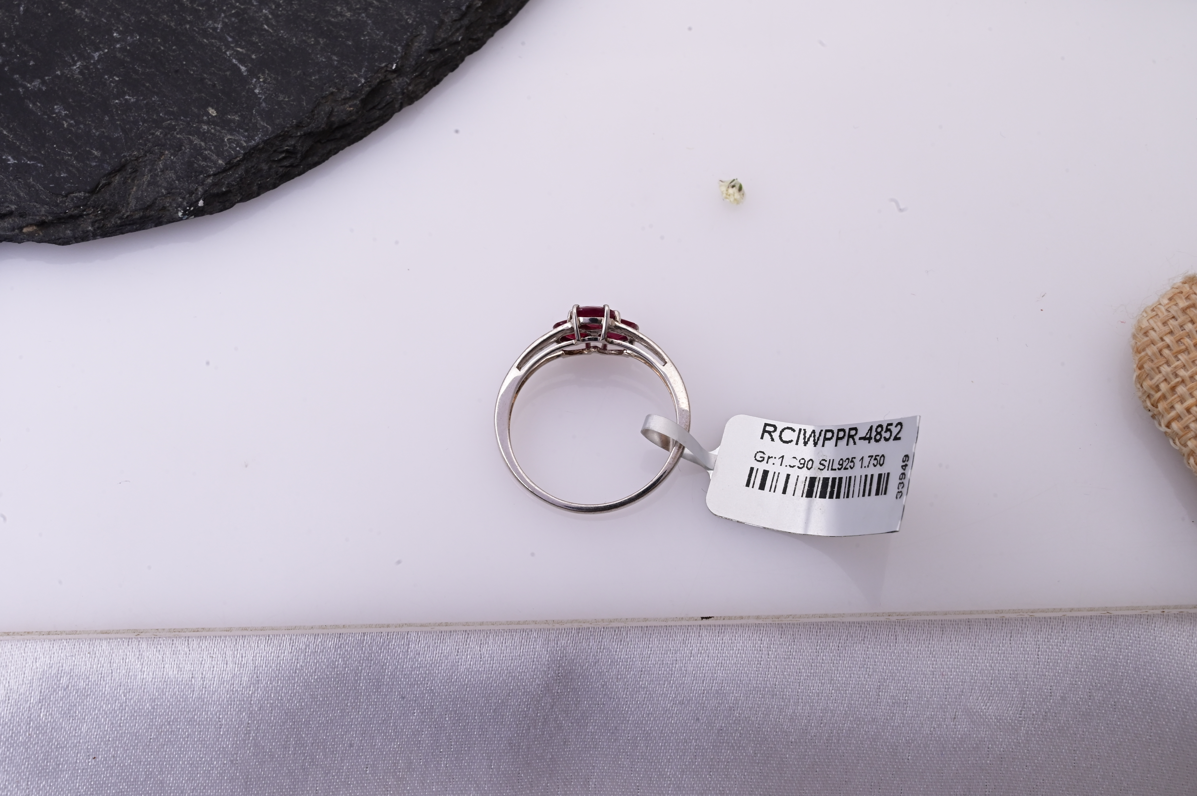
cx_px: 598
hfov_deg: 28.9
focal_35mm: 70
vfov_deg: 19.4
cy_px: 398
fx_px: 2326
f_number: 20
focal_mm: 70
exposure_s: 1/80
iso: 800
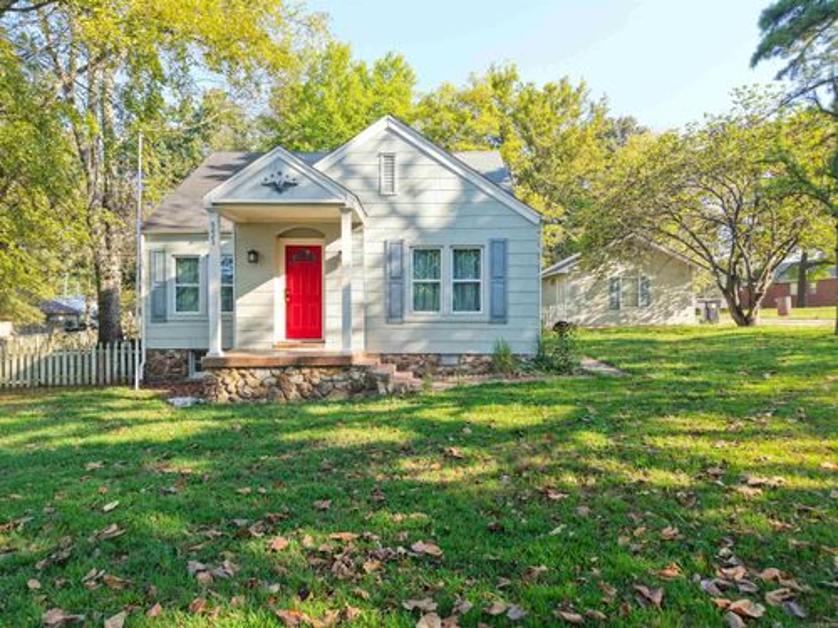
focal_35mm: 24
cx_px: 419
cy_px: 314
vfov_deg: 56.8
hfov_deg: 71.6
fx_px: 581
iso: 400
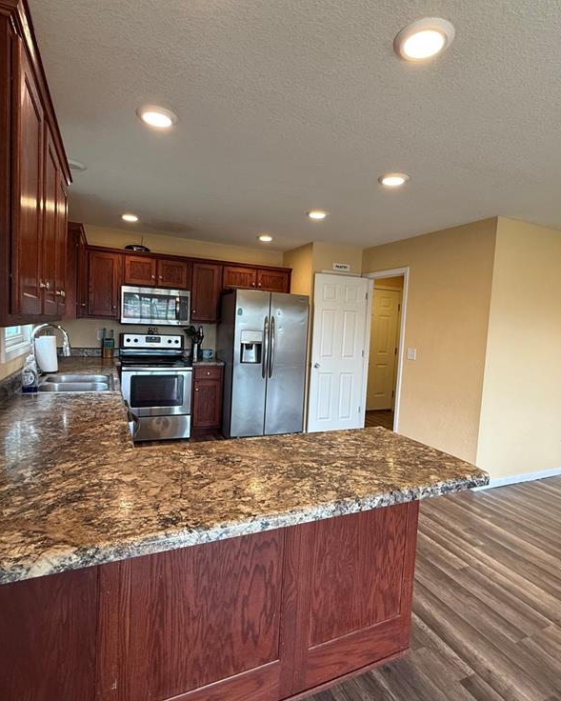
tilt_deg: -3.8
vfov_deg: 83.3
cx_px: 293
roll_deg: -2.2
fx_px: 394
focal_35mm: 19
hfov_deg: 70.8
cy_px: 352
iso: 250
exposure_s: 1/120
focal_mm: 2.22
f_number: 2.2
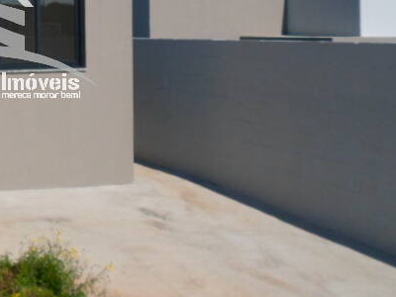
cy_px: 23
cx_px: -28
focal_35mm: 64
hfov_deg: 27.9
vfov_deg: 22.3
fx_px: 732
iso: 80
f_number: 9.2
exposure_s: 1/250
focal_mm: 4.5
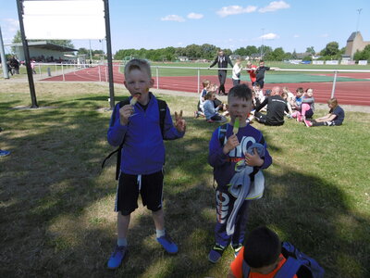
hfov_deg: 71.6
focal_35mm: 24
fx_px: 257
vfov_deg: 56.8
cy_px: 139
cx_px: 185
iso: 100
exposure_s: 1/1000
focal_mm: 4.3
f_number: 3.1
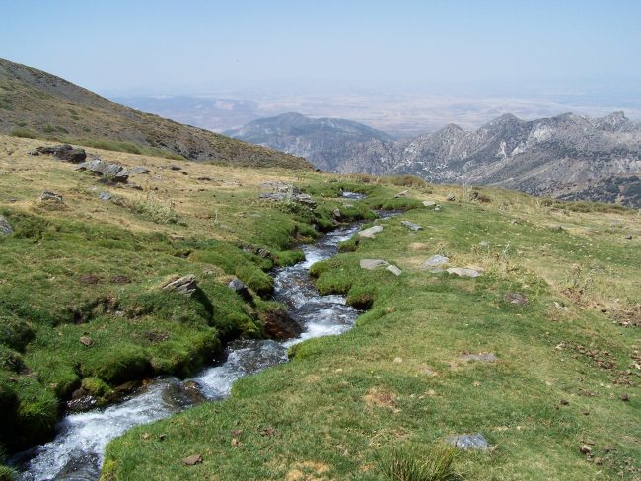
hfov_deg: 49.0
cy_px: 240
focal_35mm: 38
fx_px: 704
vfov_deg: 37.7
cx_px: 320
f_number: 4
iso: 80
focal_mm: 6.3
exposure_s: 1/750
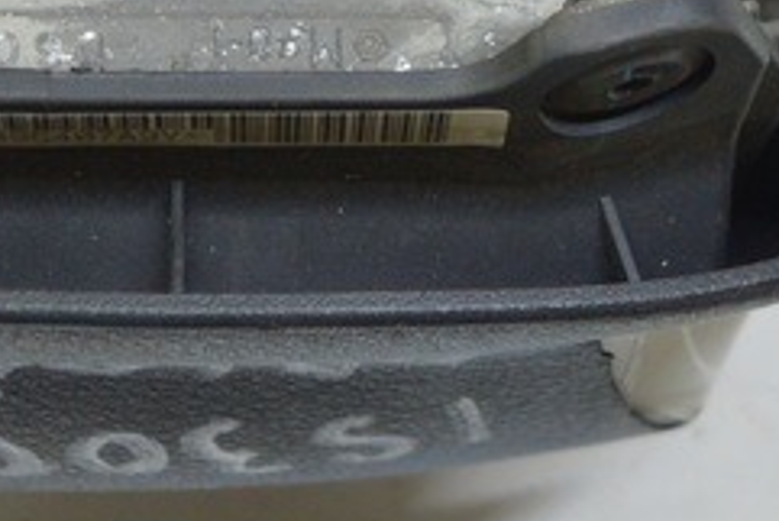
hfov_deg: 14.6
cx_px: 165
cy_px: -335
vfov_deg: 9.5
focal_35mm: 140
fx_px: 3031
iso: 400
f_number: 3.8
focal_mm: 22
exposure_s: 1/60
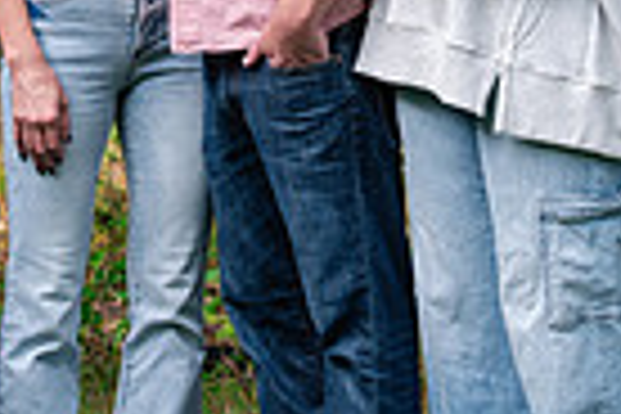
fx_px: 5175
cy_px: -180
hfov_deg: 6.9
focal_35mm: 300
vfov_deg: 4.6
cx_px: 225
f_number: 6.3
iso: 640
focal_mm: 92
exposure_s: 1/250
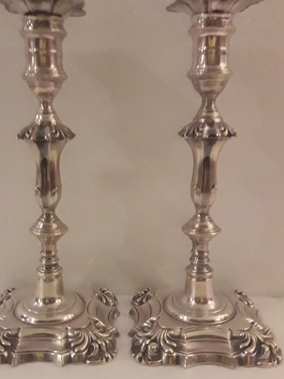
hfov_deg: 37.7
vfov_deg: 48.9
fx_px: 416
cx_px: 126
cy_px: 205
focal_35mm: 38
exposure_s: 1/20
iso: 500
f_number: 1.9
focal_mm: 3.7
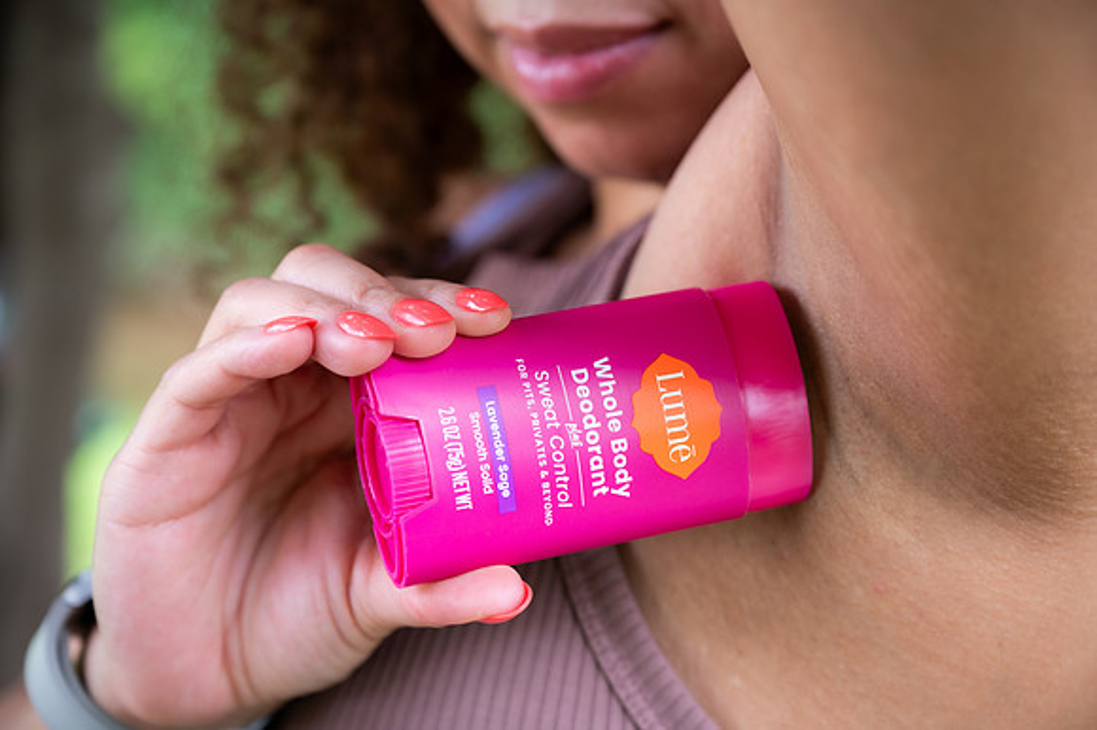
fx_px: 2132
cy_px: 365
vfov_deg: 19.4
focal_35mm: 70
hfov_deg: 28.9
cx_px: 548
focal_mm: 70
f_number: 4
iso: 320
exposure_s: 1/200
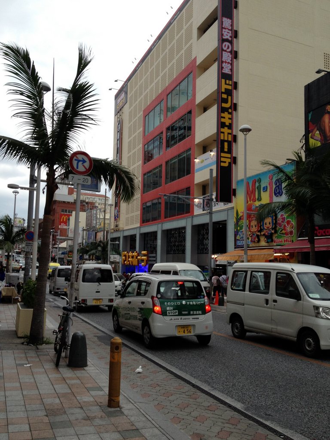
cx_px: 165
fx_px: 445
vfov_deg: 52.6
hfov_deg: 40.7
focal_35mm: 35
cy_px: 220
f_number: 2.4
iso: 50
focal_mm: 4.28
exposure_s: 1/415
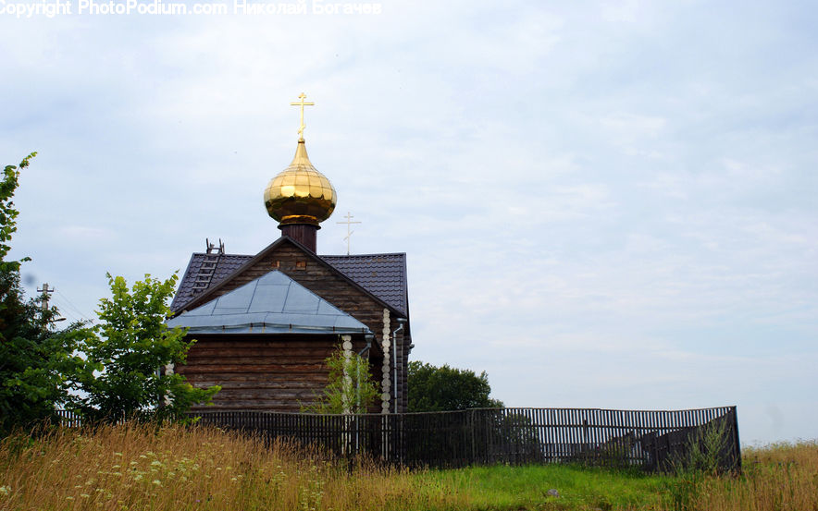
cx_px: 409
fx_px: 1216
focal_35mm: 55
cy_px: 263
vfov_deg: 23.8
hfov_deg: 37.2
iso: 100
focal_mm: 35
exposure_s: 1/160
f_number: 10
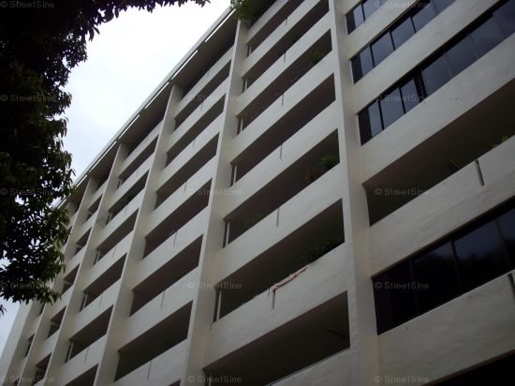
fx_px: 550
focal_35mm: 37
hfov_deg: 50.2
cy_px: 193
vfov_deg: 38.6
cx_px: 258
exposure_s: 1/125
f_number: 5.6
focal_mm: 6.2
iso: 80
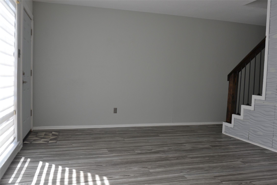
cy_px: 92
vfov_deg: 43.6
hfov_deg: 61.9
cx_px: 138
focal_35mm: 30
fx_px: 231
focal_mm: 20
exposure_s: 1/125
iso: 320
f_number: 5.6
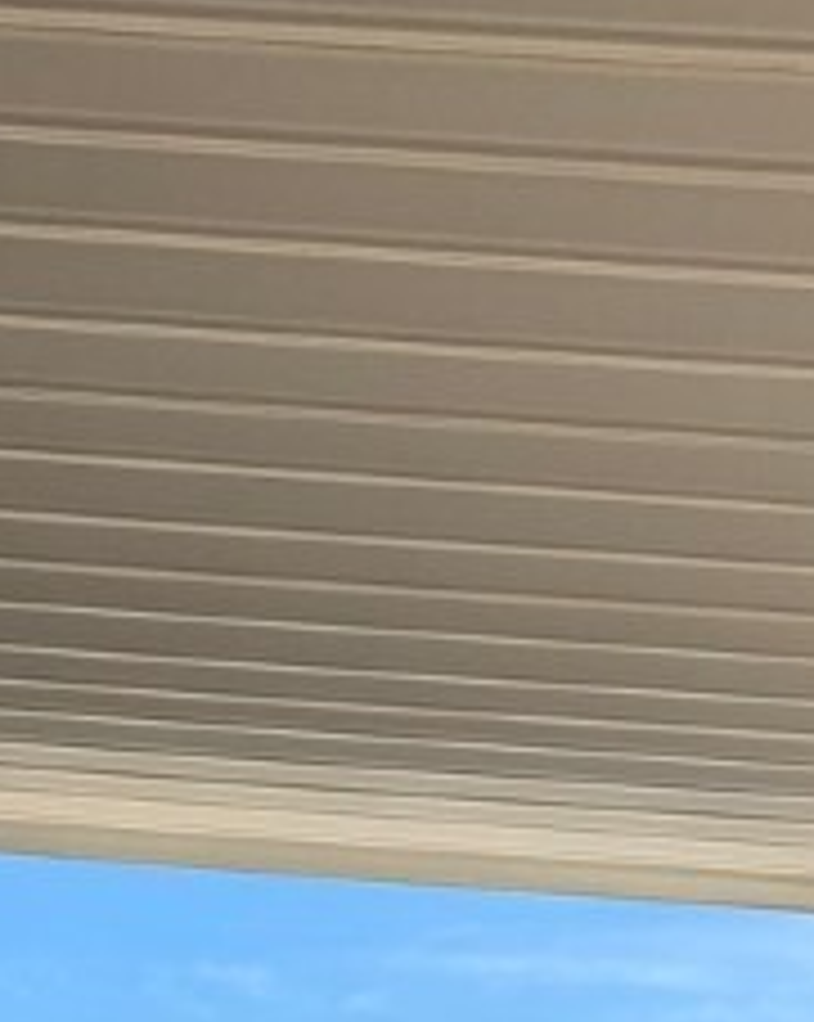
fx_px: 2595
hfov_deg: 17.5
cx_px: 49
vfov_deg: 20.2
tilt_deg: +1.6
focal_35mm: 86
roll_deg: -1.1
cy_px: 1355
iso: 32
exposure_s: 1/1585
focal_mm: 4.25
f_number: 1.8
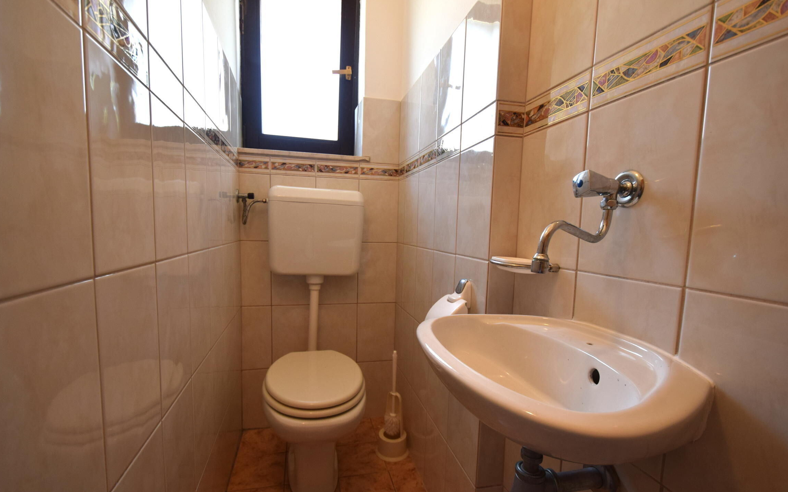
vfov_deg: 71.2
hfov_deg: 97.8
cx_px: 387
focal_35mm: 16
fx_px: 344
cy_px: 257
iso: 400
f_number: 4.5
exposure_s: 1/80
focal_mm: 10
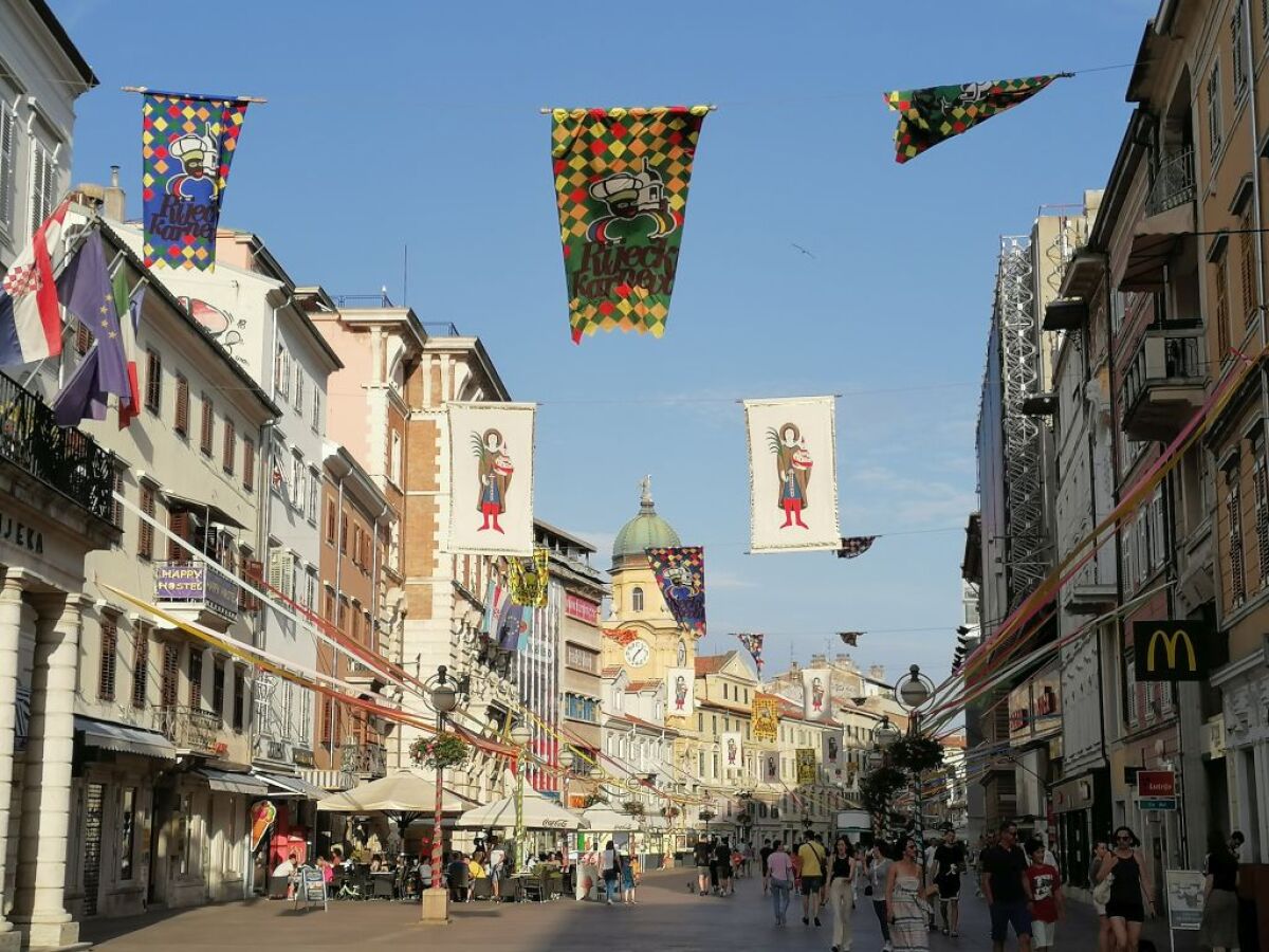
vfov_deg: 27.0
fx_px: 1980
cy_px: 476
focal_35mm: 54
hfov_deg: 35.5
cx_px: 634
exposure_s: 1/1328
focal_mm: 5.3
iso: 50
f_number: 1.8
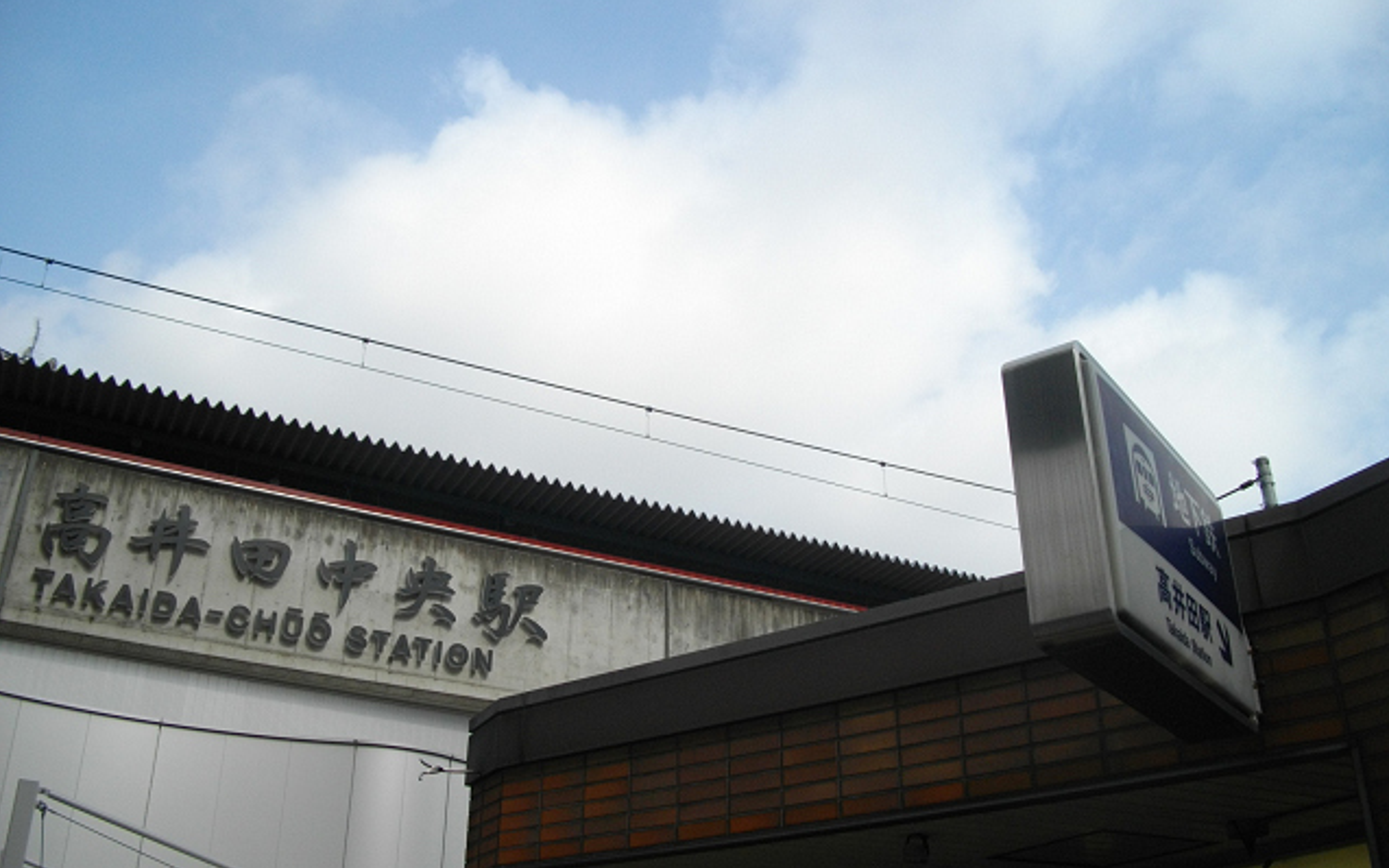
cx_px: 696
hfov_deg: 58.1
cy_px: 484
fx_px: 1249
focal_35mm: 33
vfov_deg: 38.3
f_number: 8.8
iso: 100
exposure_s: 1/160
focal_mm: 5.7
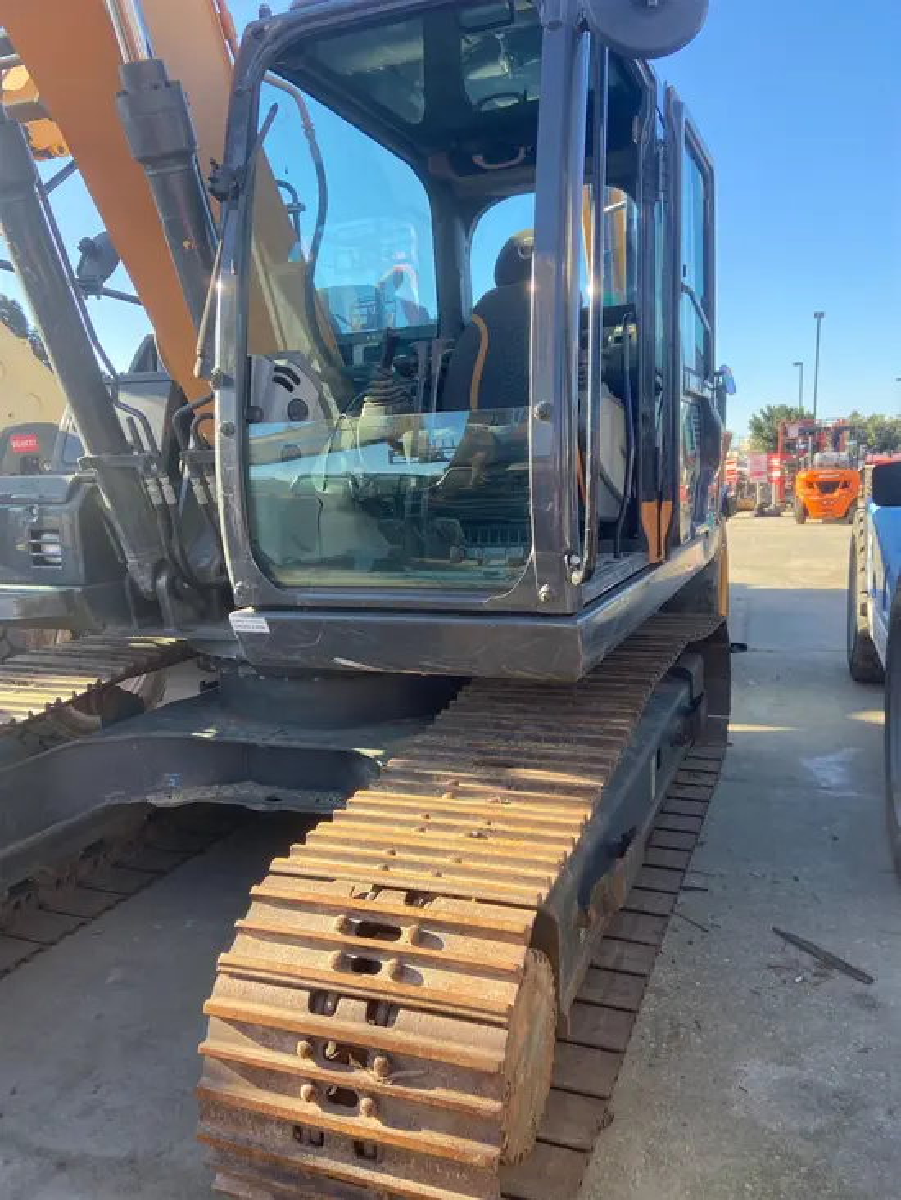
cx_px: 450
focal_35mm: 26
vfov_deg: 67.3
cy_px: 600
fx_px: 902
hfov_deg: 53.1
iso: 32
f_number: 1.8
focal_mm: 4.25
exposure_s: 1/362
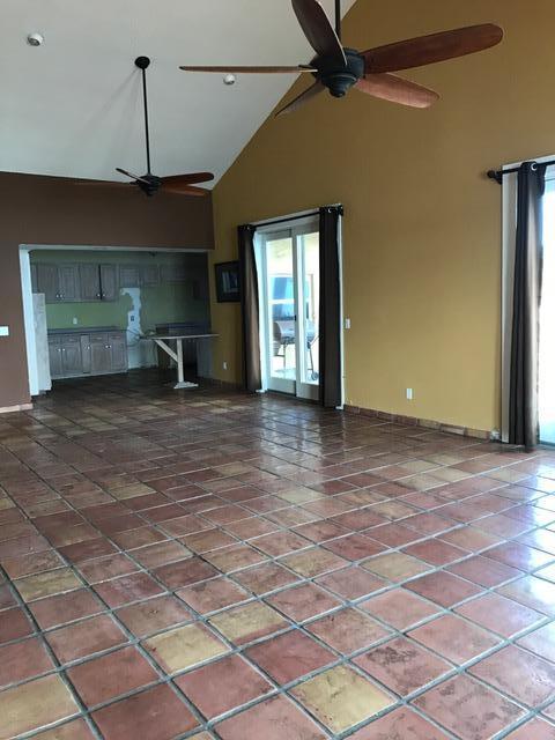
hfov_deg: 49.7
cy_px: 370
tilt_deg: -5.1
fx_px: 599
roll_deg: +1.5
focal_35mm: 28
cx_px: 278
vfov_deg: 63.4
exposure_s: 1/30
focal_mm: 3.99
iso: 40
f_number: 1.8
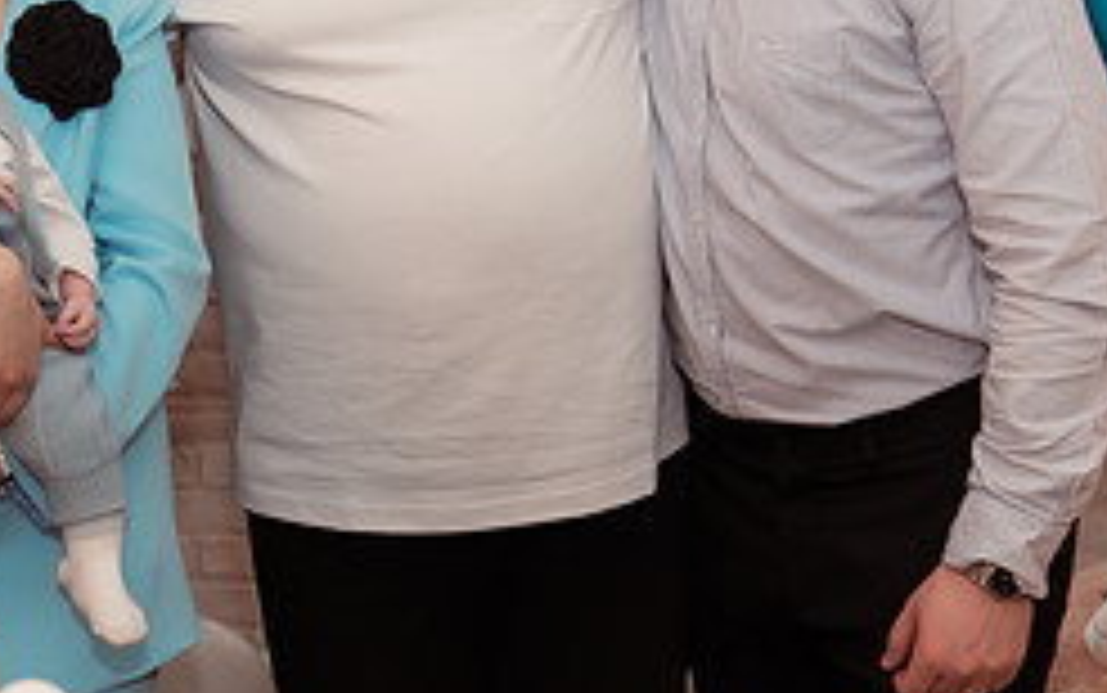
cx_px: 105
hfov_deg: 29.3
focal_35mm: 67
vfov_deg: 19.4
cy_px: 226
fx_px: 2022
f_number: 2.8
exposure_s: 1/250
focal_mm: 24
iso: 1600
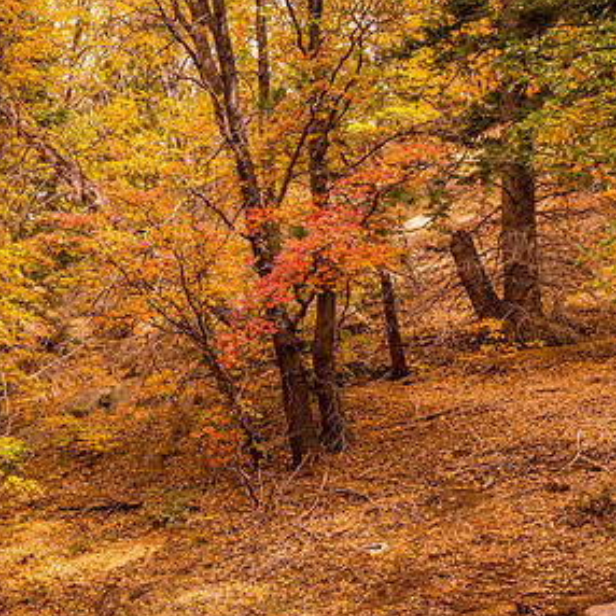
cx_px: 65
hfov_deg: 32.4
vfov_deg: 34.0
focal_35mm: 50
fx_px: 1007
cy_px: 354
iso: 450
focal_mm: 29
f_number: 9
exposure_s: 1/30
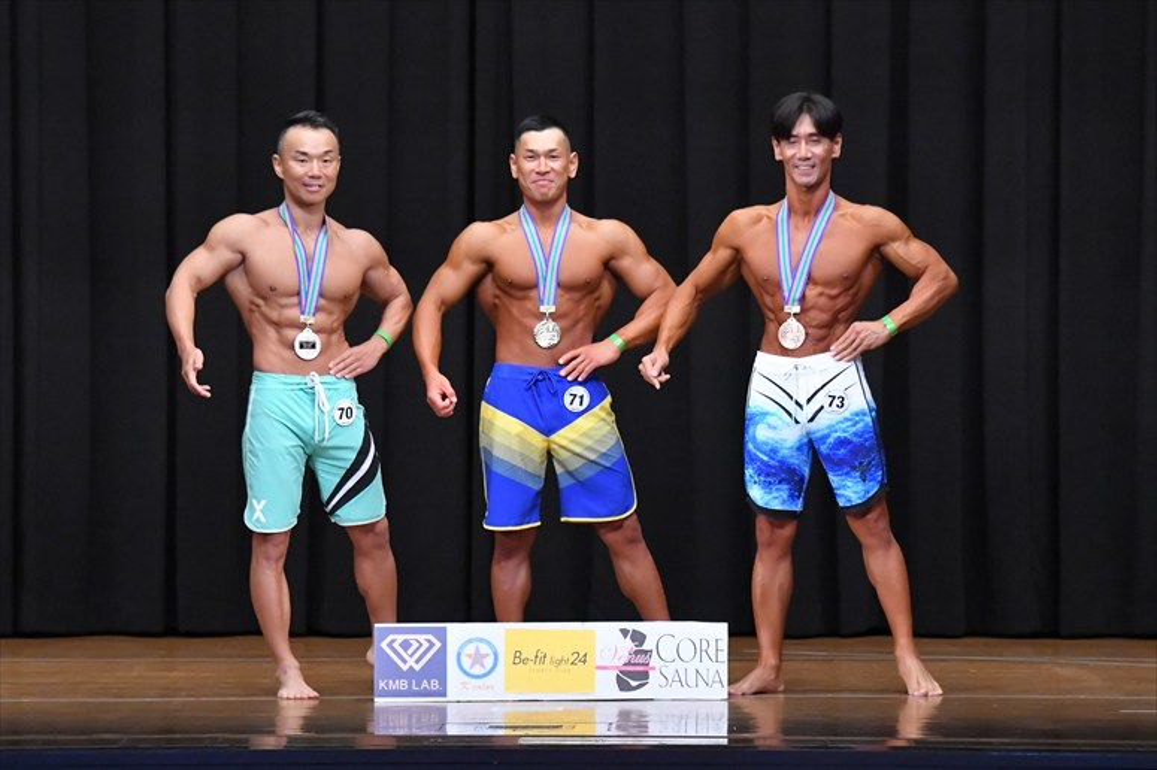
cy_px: 385
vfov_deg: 6.8
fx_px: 6489
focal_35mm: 202
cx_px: 578
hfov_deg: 10.2
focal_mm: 135
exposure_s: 1/400
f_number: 5.6
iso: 8000
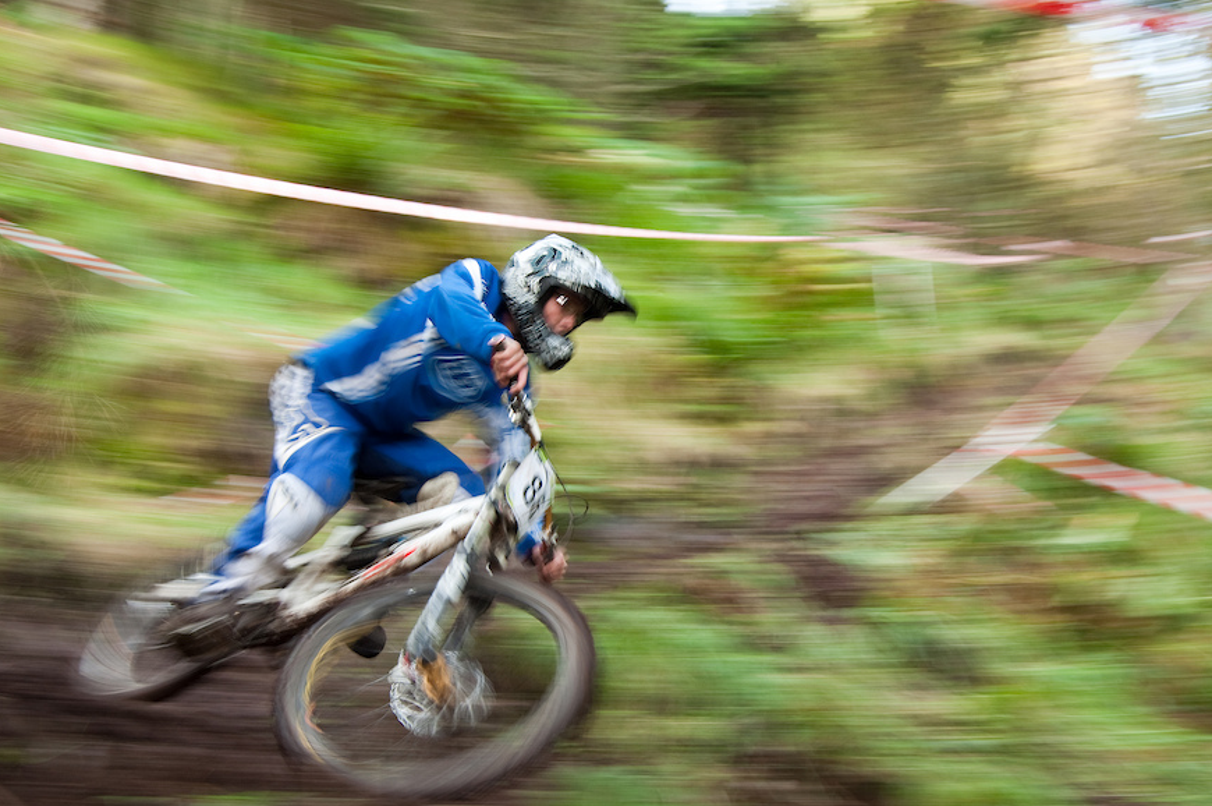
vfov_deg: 32.8
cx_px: 705
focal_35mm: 41
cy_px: 471
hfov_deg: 47.7
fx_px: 1365
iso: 100
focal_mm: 23
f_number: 7.1
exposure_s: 1/13
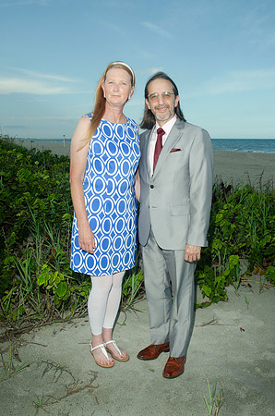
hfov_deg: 36.7
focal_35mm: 36
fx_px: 414
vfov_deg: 53.2
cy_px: 208
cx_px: 138
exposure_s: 1/250
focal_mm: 24
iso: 100
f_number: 9
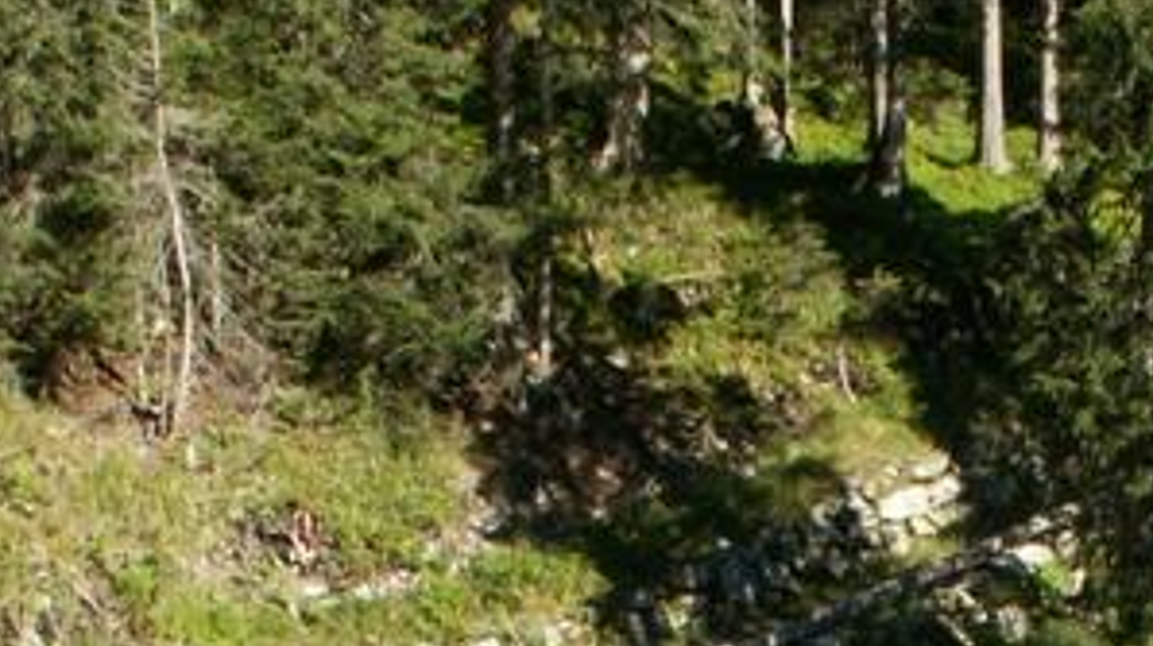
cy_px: 909
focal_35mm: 82
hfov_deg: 25.5
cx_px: 898
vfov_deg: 14.0
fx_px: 2505
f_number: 5
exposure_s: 1/125
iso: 50
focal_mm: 5.86
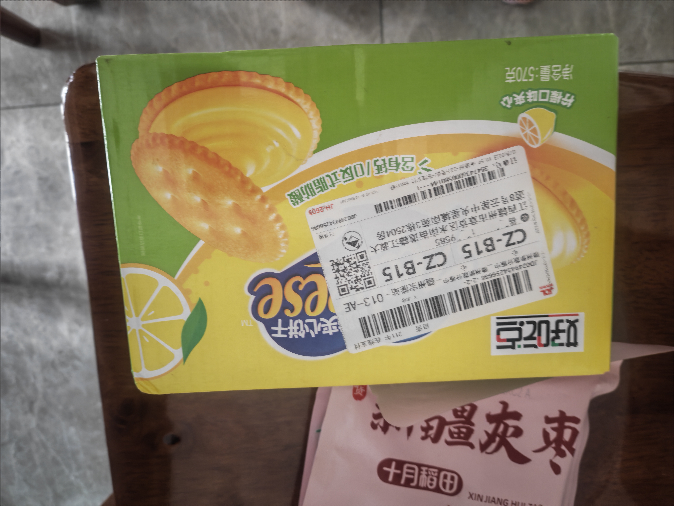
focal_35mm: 24
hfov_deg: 71.6
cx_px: 337
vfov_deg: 56.8
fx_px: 467
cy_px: 253
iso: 1250
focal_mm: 5.52
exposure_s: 1/20
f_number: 1.9
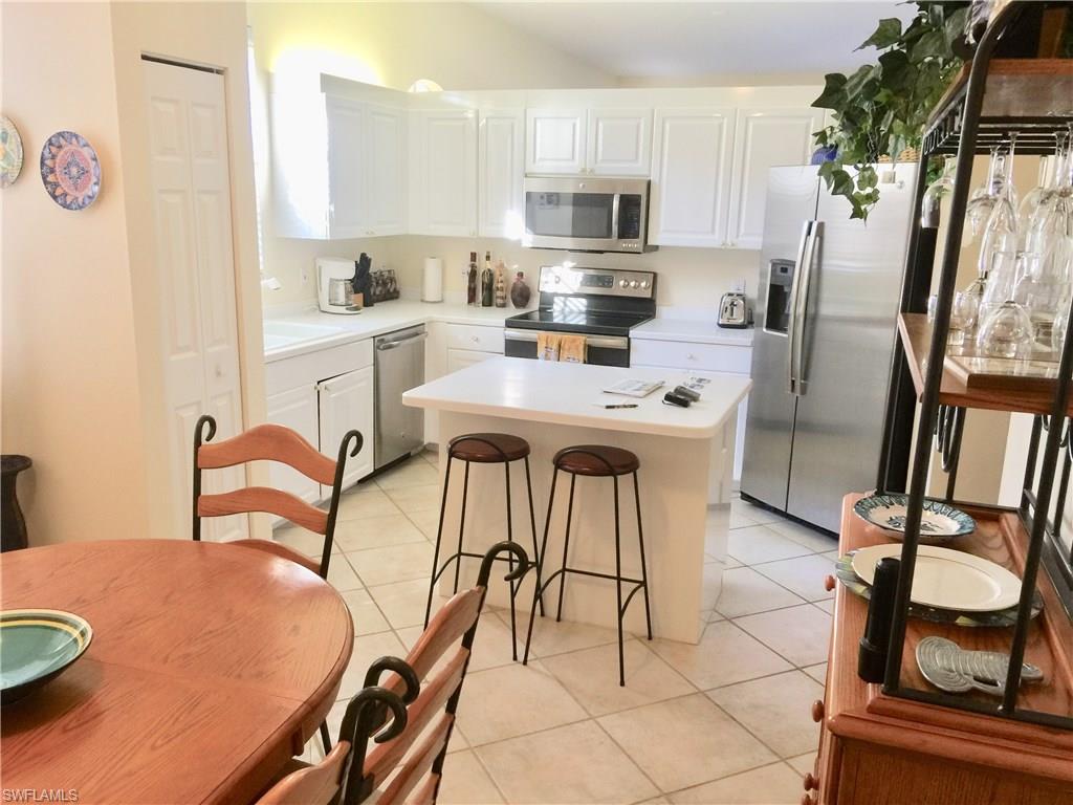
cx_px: 536
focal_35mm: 29
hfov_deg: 61.7
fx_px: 899
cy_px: 402
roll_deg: -2.1
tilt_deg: -12.5
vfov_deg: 48.2
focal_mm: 4.15
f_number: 2.2
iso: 40
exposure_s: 1/30
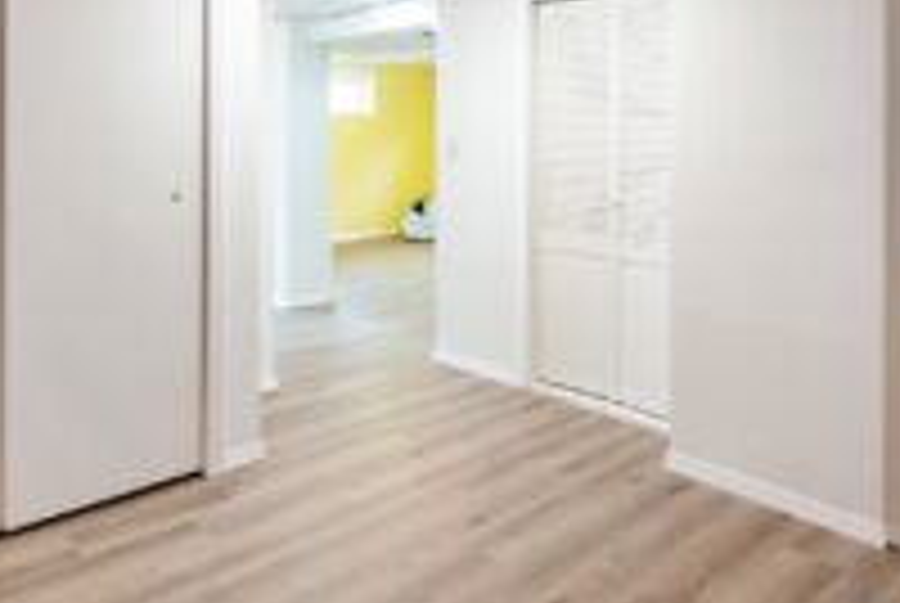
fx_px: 751
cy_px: 124
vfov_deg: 41.9
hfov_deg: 61.7
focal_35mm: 30
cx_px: 495
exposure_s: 1/30
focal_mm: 10
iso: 3200
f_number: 9
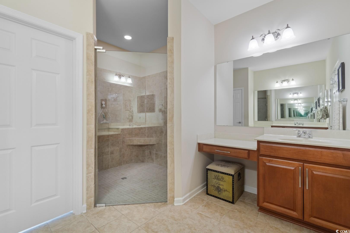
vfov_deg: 77.3
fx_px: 146
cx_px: 175
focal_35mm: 15
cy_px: 116
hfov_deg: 100.4
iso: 100
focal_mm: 10
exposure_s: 1.3
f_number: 4.5
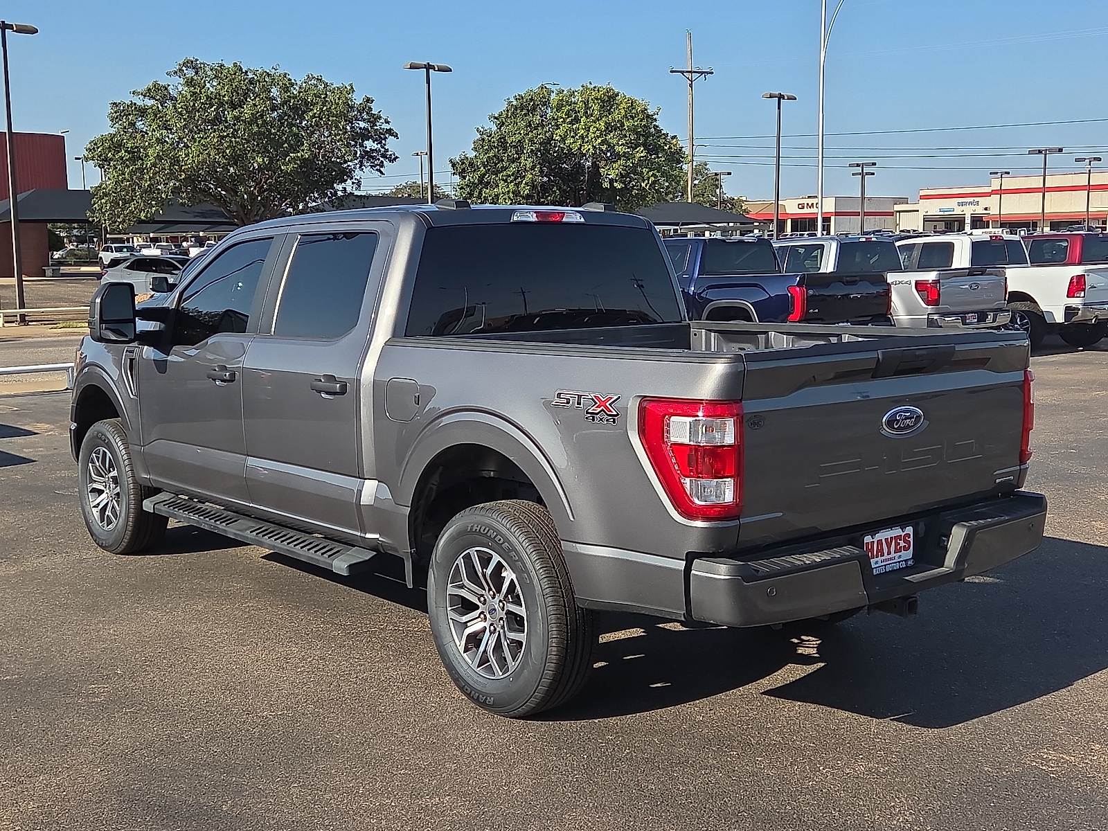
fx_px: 1280
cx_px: 554
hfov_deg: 46.8
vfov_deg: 36.0
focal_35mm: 40
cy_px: 416
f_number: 1.8
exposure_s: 1/1250
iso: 25
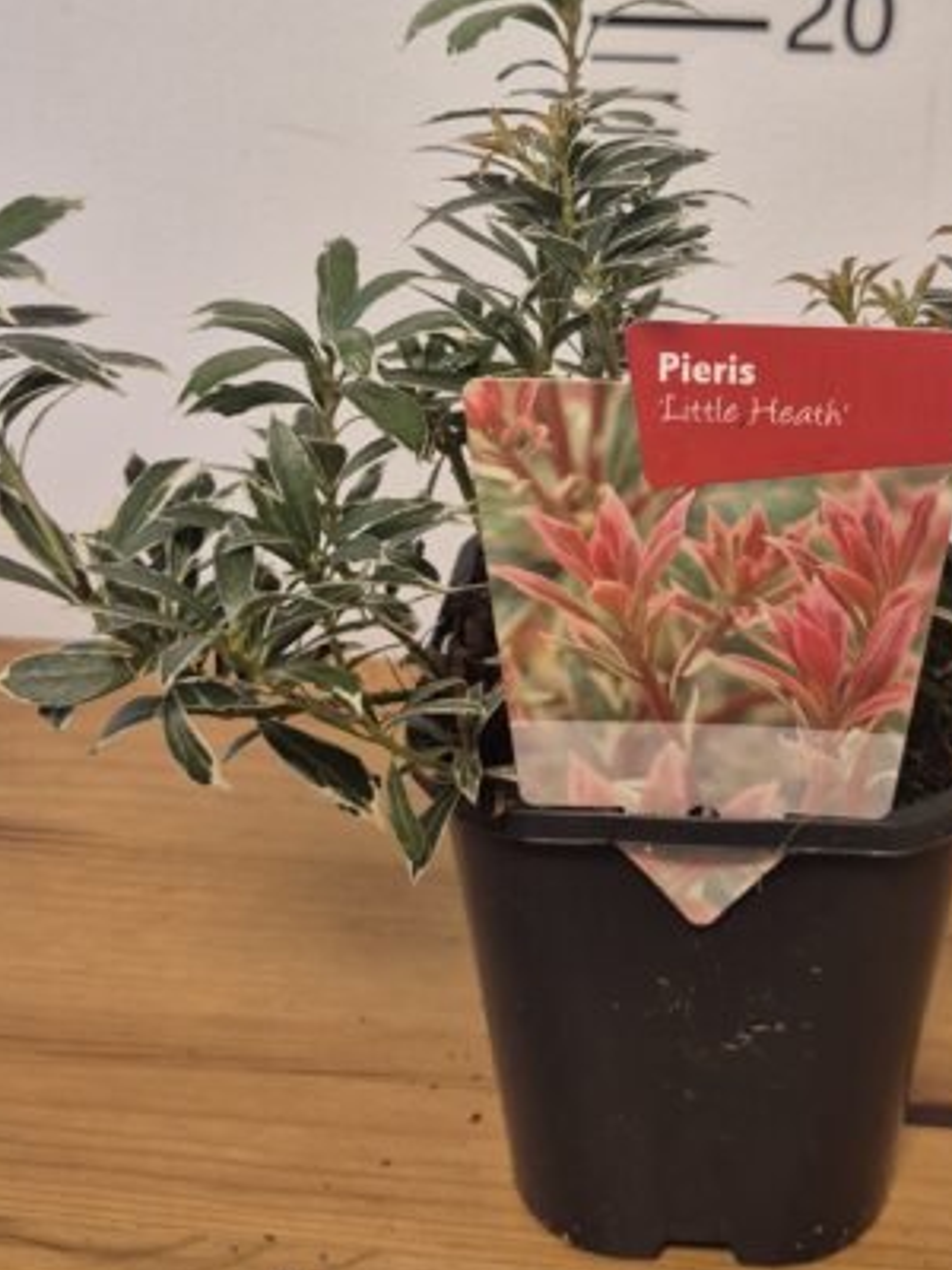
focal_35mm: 46
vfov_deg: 40.5
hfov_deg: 31.3
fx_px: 1687
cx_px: 631
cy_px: 378
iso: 200
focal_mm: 5.4
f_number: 1.8
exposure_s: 1/100
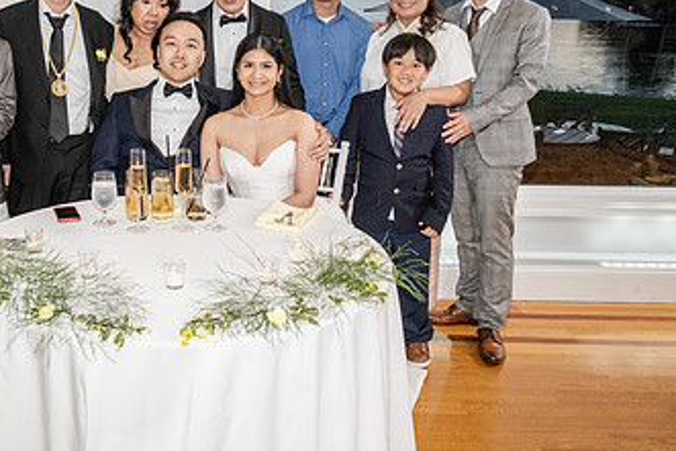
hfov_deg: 44.9
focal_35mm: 42
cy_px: 172
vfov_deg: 31.8
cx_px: 174
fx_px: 789
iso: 800
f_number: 3.6
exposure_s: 1/160
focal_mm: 16
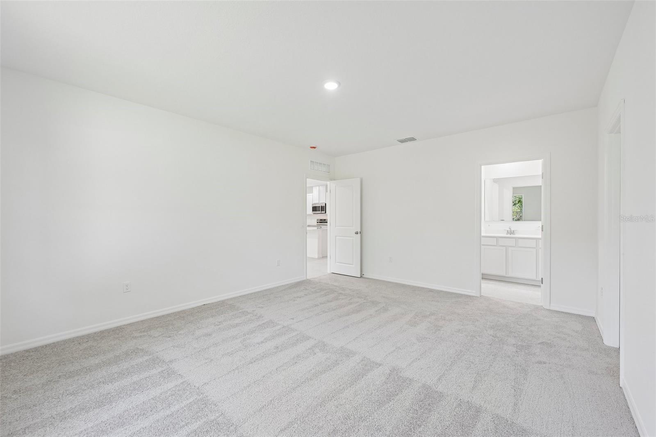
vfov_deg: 81.2
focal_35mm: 14
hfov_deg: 104.3
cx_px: 328
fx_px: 255
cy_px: 218
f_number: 8
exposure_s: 1/25
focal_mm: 14
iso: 400
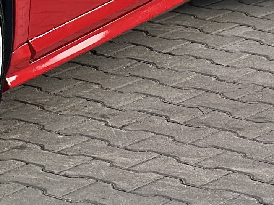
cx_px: -153
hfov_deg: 7.2
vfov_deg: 5.4
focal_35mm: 270
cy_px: -194
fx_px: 2138
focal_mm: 6.86
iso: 80
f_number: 1.78
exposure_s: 1/1414
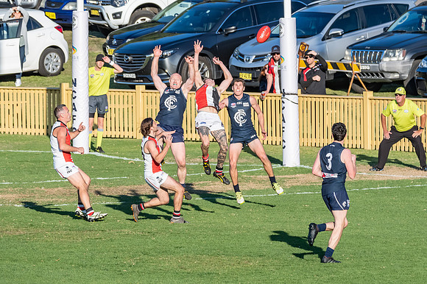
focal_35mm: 544
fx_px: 6449
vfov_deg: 2.5
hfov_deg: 3.8
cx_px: 176
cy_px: 116
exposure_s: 1/2000
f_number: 10
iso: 800
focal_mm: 300
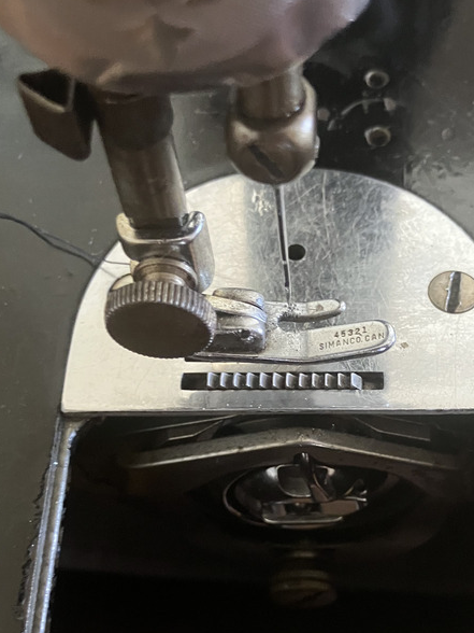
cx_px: 331
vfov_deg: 39.1
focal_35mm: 48
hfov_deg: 30.0
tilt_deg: -61.0
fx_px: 876
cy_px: 428
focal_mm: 3.99
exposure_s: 1/30
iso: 400
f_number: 1.8
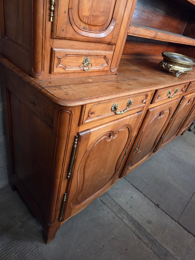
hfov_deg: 58.9
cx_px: 98
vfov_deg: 73.9
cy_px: 130
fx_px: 173
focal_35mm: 23
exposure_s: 1/120
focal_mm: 5.4
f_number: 1.8
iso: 1250
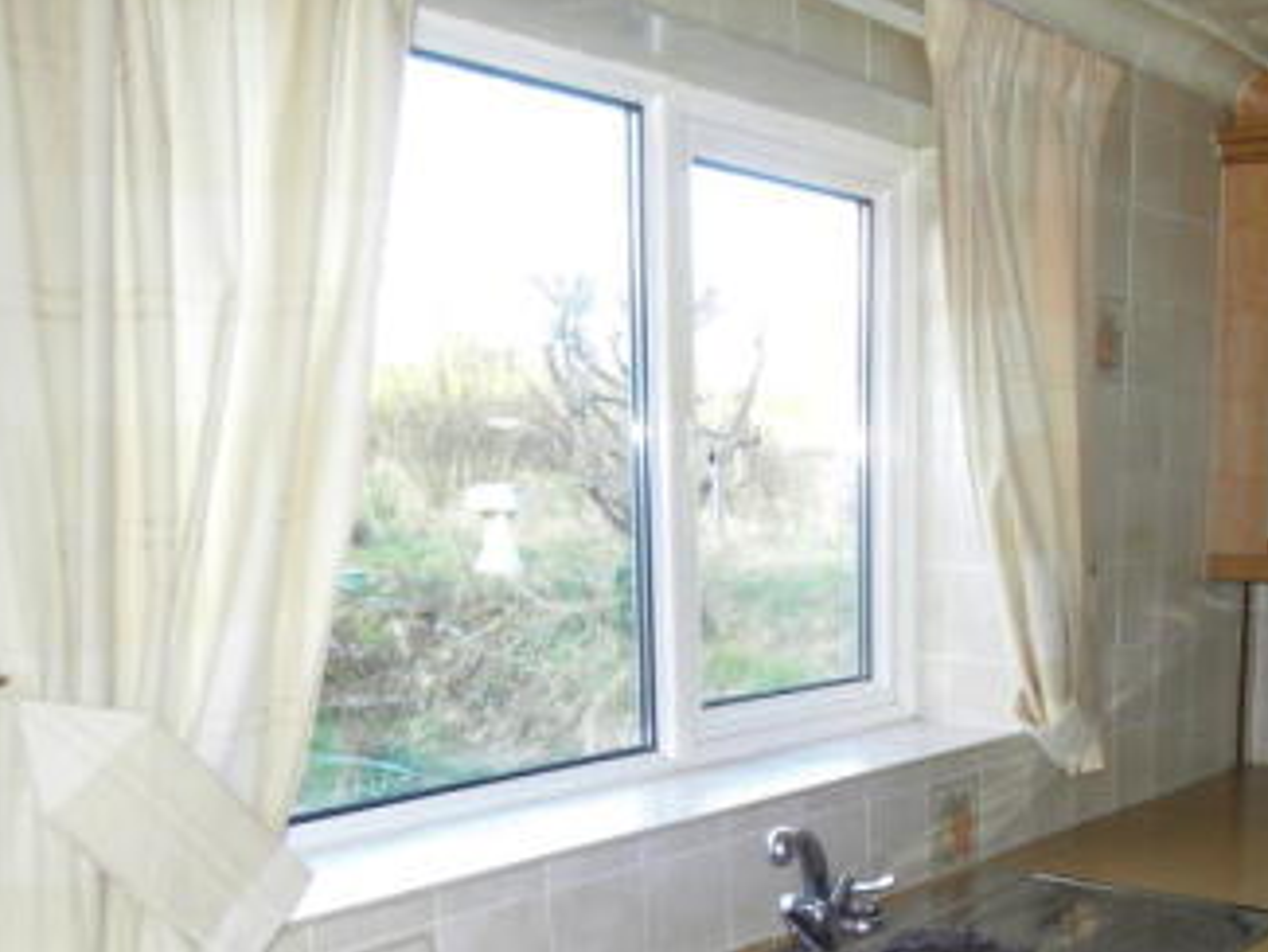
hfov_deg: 42.0
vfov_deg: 32.1
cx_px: 1001
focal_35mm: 43
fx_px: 1576
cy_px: 841
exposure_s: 1/40
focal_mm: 4.3
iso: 100
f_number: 2.8
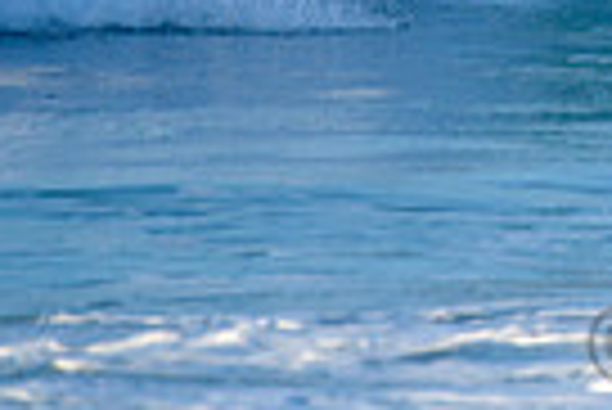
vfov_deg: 0.6
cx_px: 936
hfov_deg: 1.0
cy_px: -403
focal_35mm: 2136
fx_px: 36350
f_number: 5.6
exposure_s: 1/2000
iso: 400
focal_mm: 500
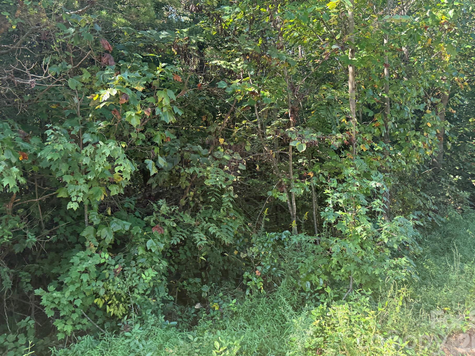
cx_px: 247
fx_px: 370
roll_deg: -3.9
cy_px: 161
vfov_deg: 51.3
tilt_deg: +1.9
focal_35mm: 27
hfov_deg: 65.3
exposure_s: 1/325
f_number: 1.78
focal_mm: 6.76
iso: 100
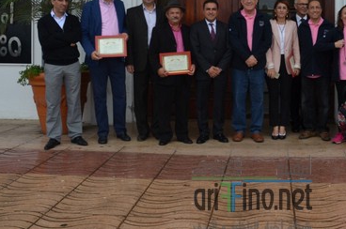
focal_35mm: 47
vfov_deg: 27.8
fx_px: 451
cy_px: 36
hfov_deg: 41.0
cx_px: 252
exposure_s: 1/160
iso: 200
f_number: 6.3
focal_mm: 18
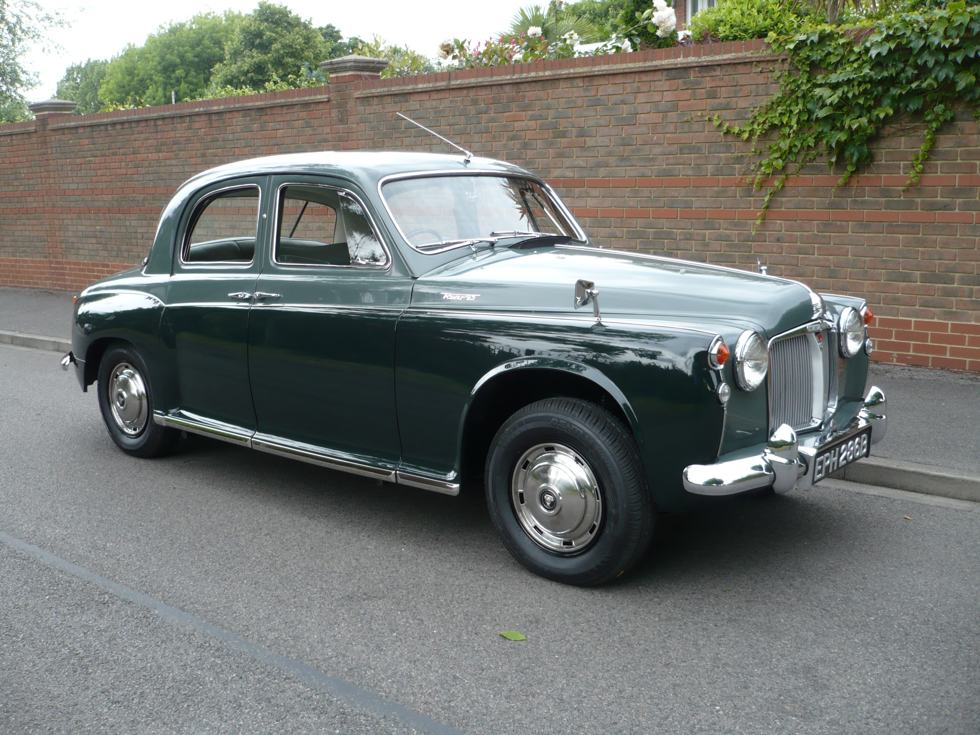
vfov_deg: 40.7
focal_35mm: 35
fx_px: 991
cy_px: 368
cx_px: 490
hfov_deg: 52.6
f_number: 2.8
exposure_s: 1/160
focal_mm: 5.8
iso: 100
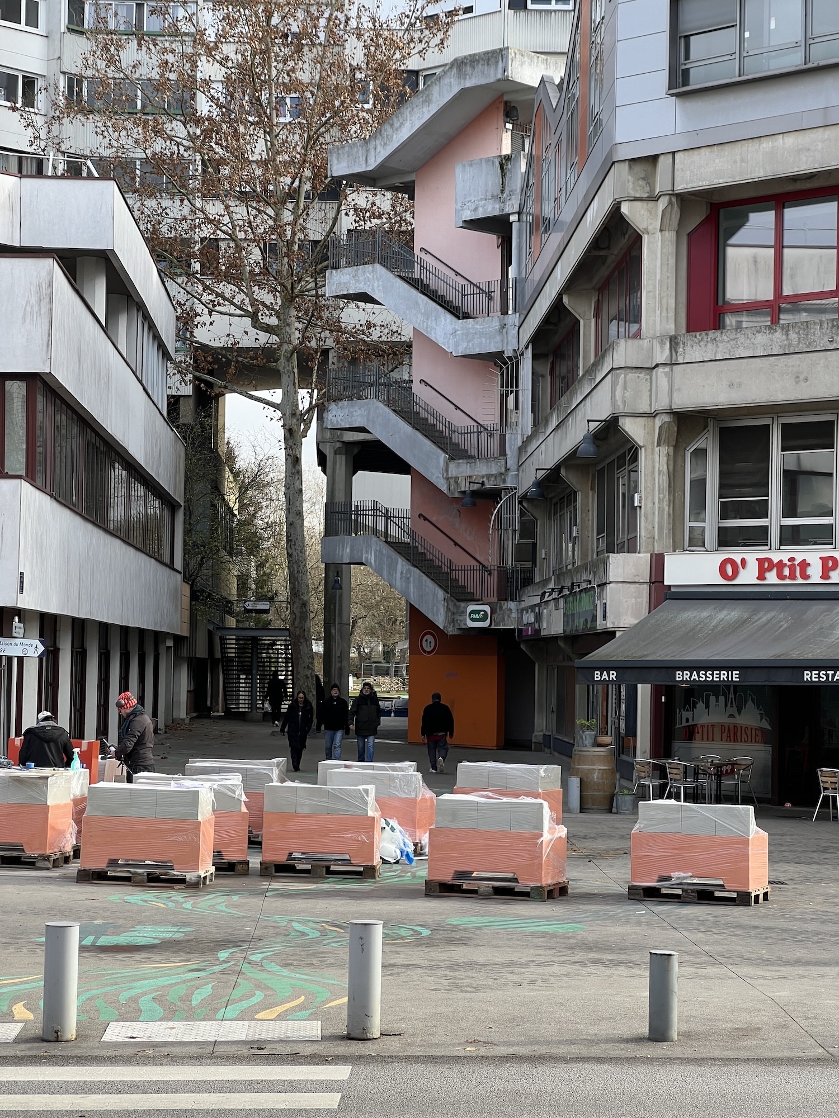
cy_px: 559
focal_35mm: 77
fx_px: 2488
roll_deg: -0.8
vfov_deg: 25.3
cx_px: 420
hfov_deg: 19.1
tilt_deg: +3.2
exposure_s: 1/145
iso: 32
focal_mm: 9
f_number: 2.8
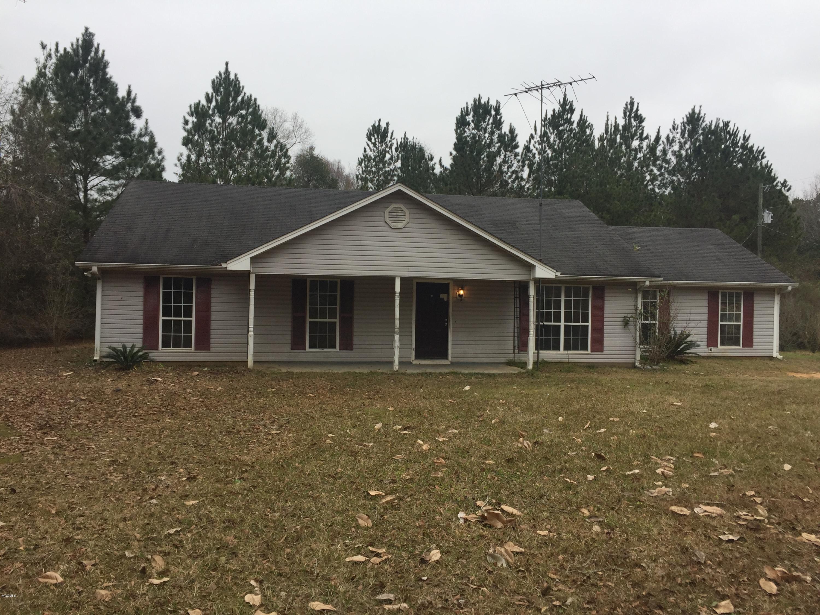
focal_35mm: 29
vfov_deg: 48.2
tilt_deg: +0.6
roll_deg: -1.1
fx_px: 687
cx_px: 410
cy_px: 308
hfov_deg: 61.7
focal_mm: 4.15
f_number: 2.2
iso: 32
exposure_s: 1/416
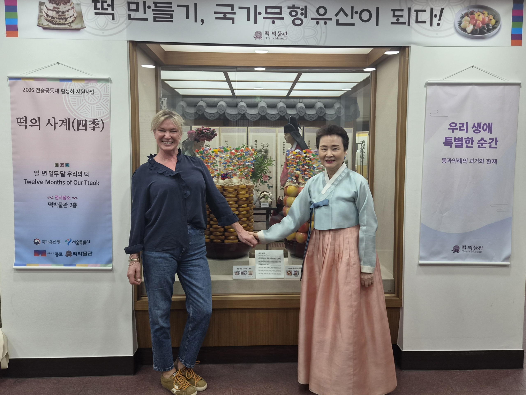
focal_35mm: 23
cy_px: 198
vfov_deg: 58.9
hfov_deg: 73.9
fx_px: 349
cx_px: 263
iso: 100
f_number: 1.8
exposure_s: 1/120
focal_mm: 5.4
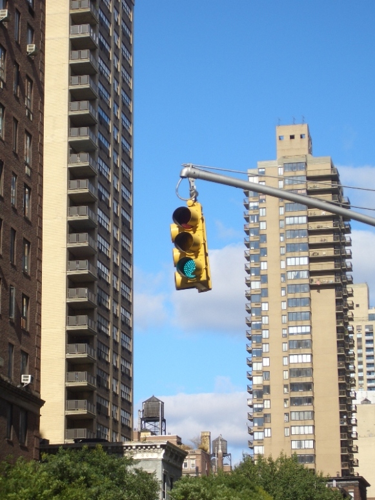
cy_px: 250
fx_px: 1517
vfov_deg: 18.7
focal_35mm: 105
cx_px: 188
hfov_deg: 14.1
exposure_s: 1/400
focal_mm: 17.4
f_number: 4.8
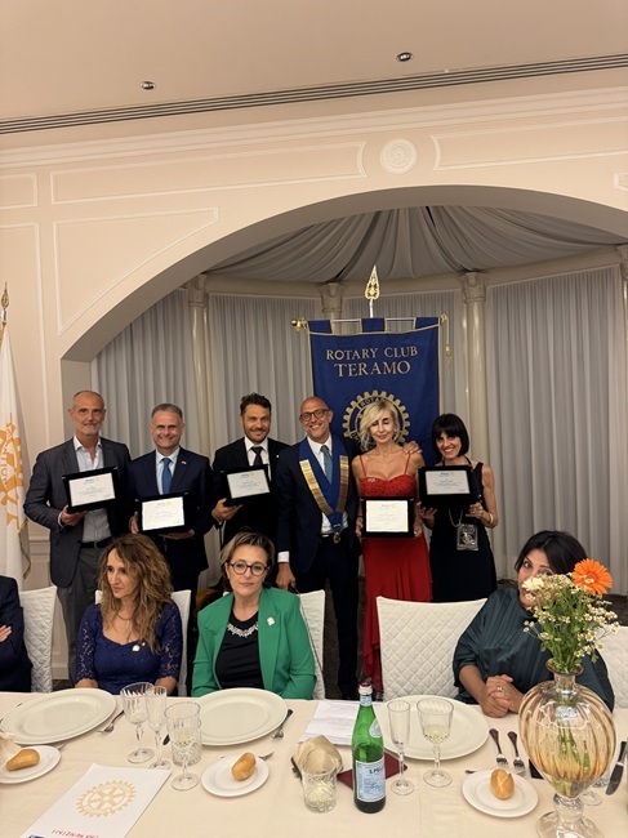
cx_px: 314
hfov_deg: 56.8
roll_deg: +3.0
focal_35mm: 24
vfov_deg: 71.6
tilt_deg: -0.9
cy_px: 419
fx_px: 581
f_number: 1.78
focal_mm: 6.76
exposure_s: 1/100
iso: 160
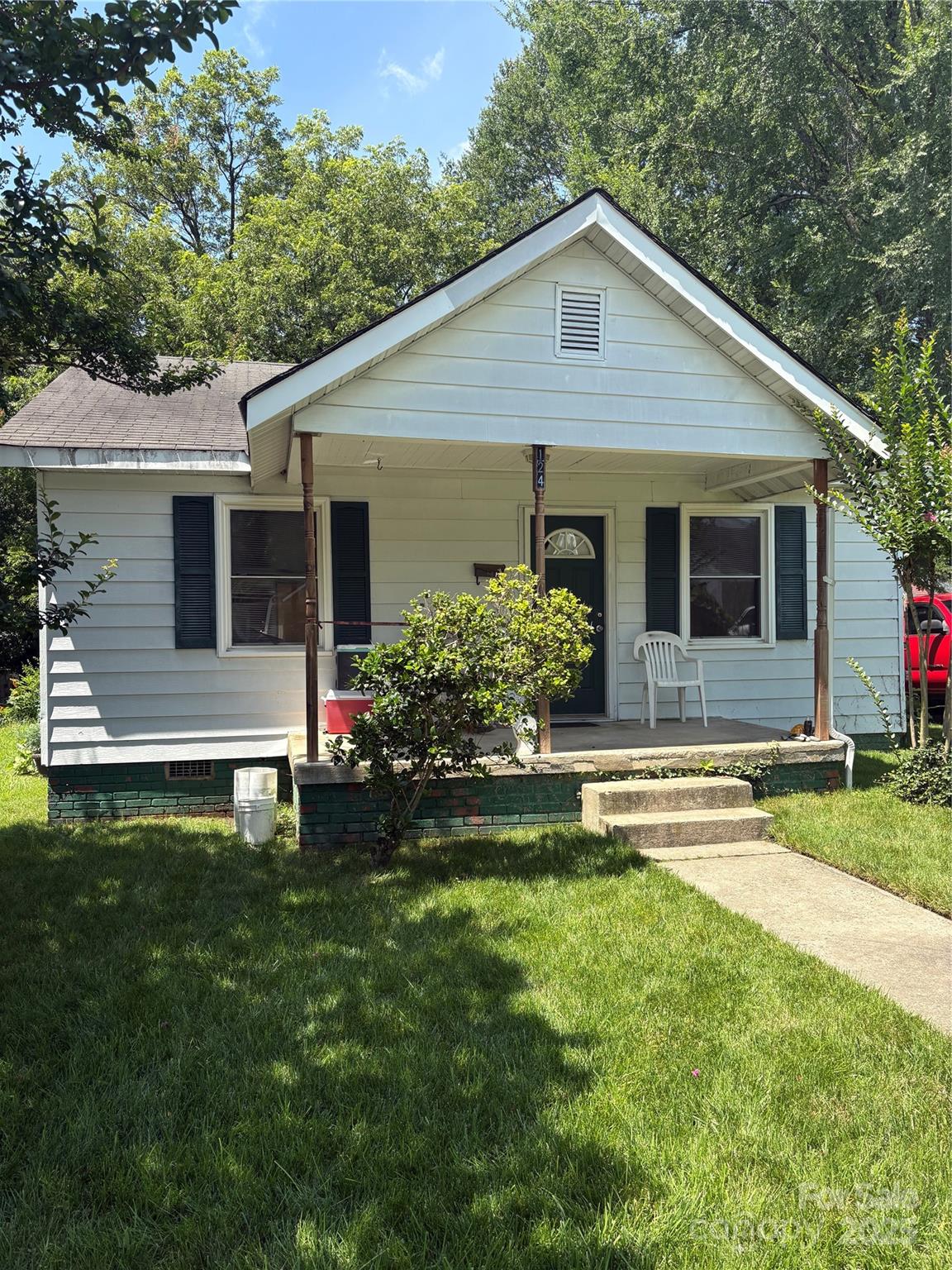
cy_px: 635
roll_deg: +0.8
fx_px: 953
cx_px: 476
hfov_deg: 53.1
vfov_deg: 67.3
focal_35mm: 26
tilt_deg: +0.9
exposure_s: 1/1135
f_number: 1.6
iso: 50
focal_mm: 5.96
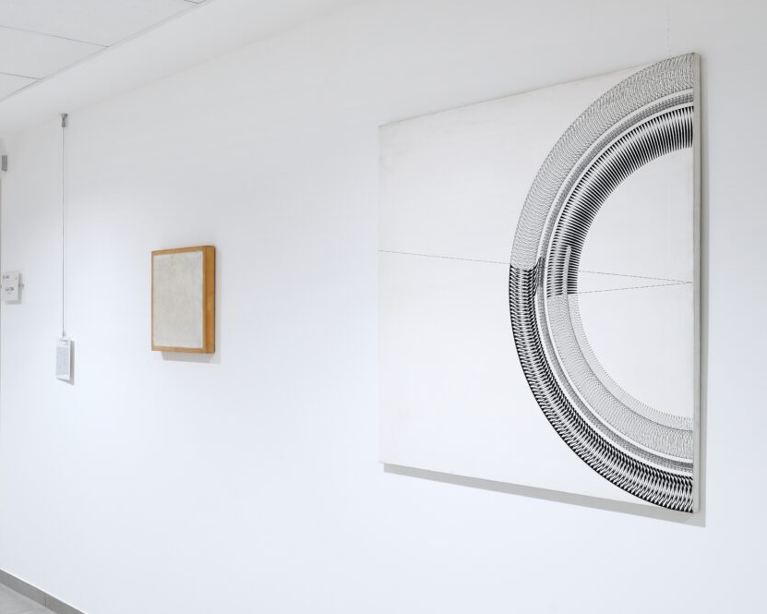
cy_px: 302
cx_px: 317
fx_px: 840
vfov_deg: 40.1
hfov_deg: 48.9
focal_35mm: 37
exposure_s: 1/1.3
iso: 100
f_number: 9
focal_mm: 32
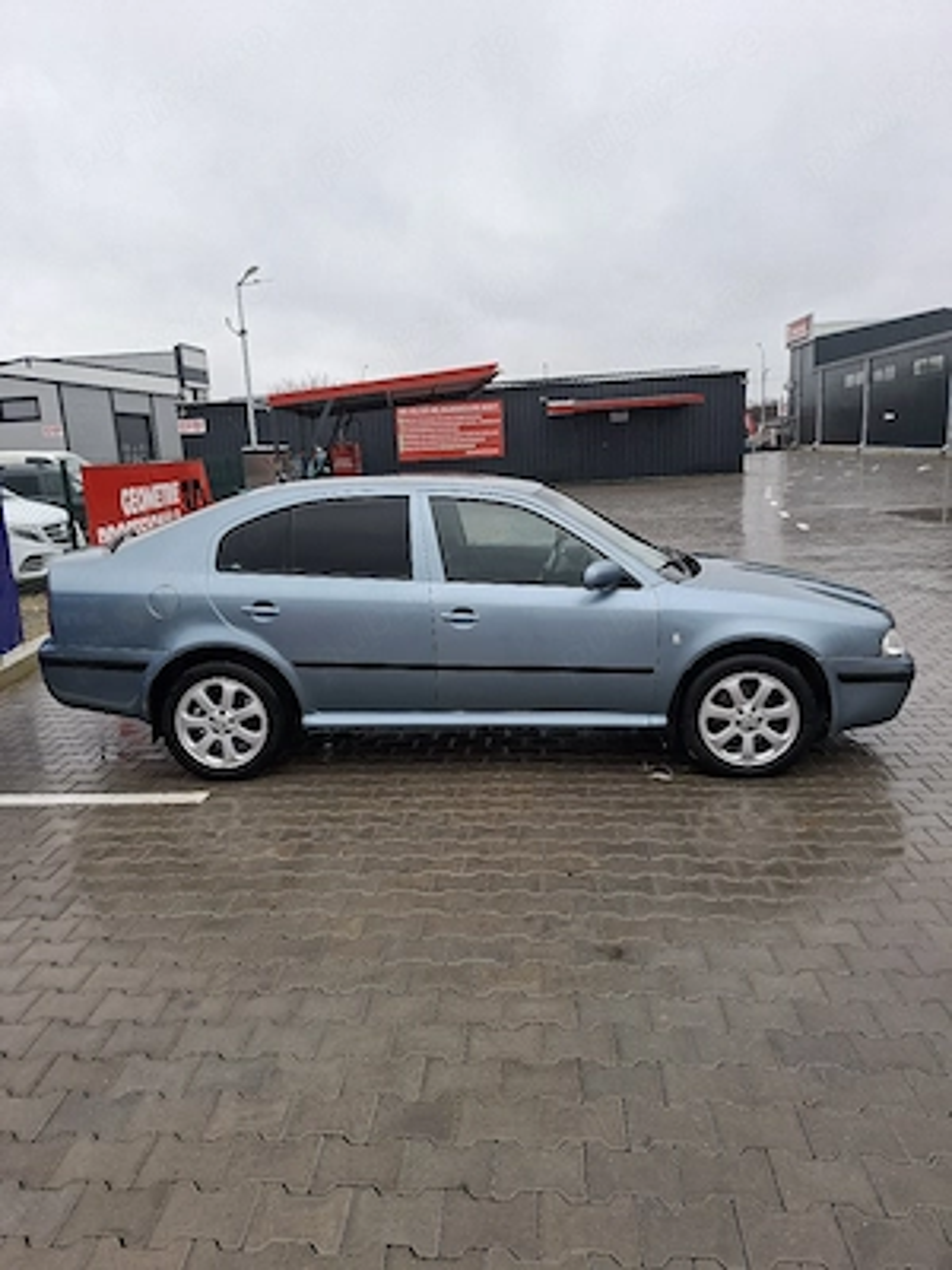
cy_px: 635
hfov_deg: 58.9
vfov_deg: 73.9
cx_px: 476
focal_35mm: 23
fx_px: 843
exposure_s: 1/100
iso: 50
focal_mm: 5.54
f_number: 1.8
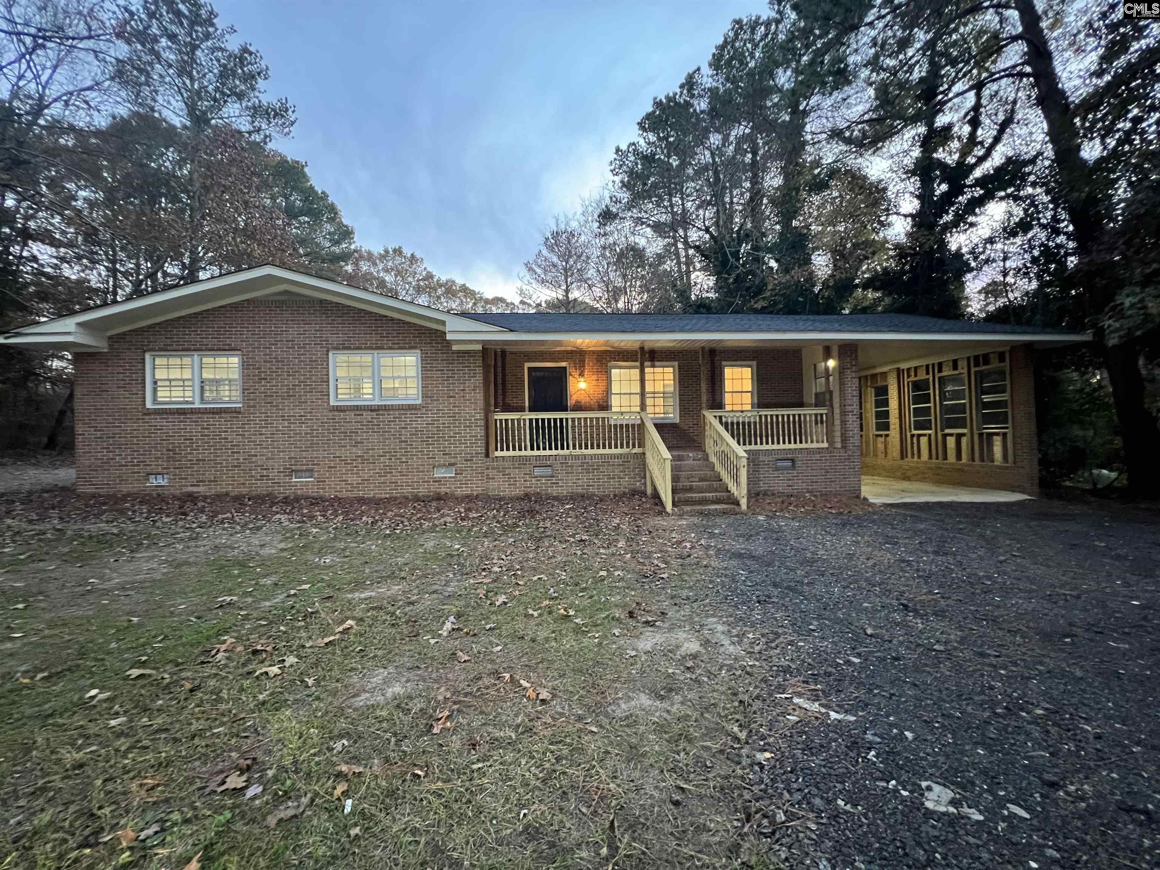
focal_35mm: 13
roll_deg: +2.0
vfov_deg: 89.9
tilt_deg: -0.1
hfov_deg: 106.2
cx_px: 580
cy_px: 435
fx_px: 436
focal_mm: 1.57
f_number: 1.8
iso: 800
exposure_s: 1/40
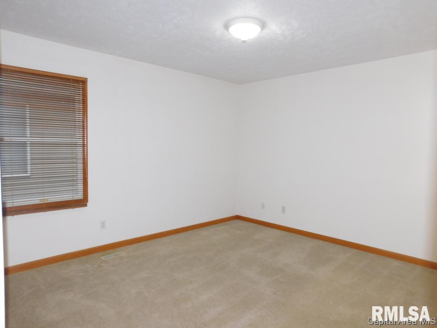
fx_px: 290
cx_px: 218
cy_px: 164
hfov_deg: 73.9
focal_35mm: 23
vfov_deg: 58.9
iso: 200
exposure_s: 1/30
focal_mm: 4
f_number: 3
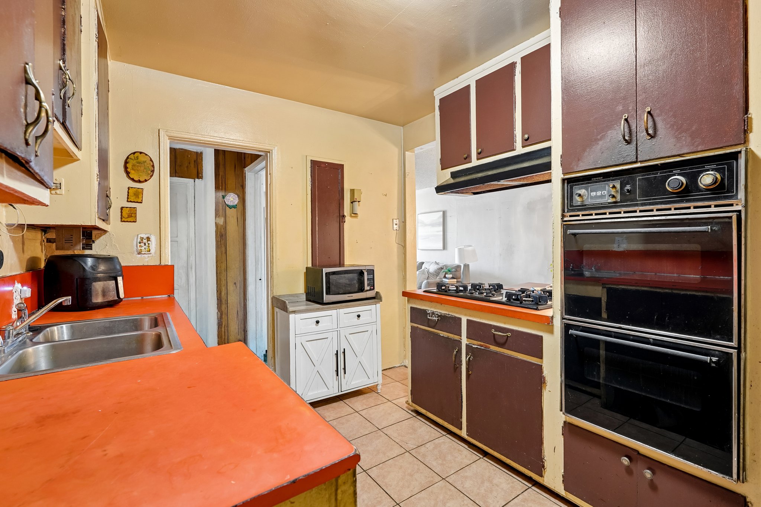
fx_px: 338
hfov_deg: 96.7
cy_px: 254
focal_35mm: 16
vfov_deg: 73.7
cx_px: 380
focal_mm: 16
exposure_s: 1/2
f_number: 8
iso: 400
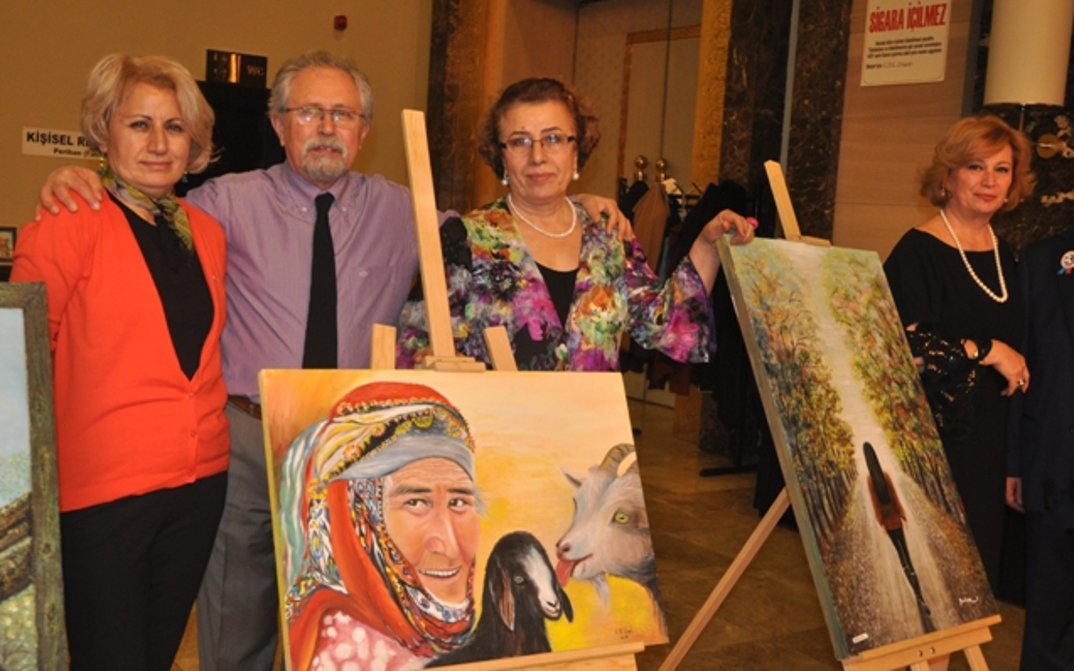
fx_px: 1303
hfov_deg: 44.8
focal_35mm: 45
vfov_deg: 28.9
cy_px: 335
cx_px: 536
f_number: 3.8
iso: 800
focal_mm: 29
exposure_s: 1/60
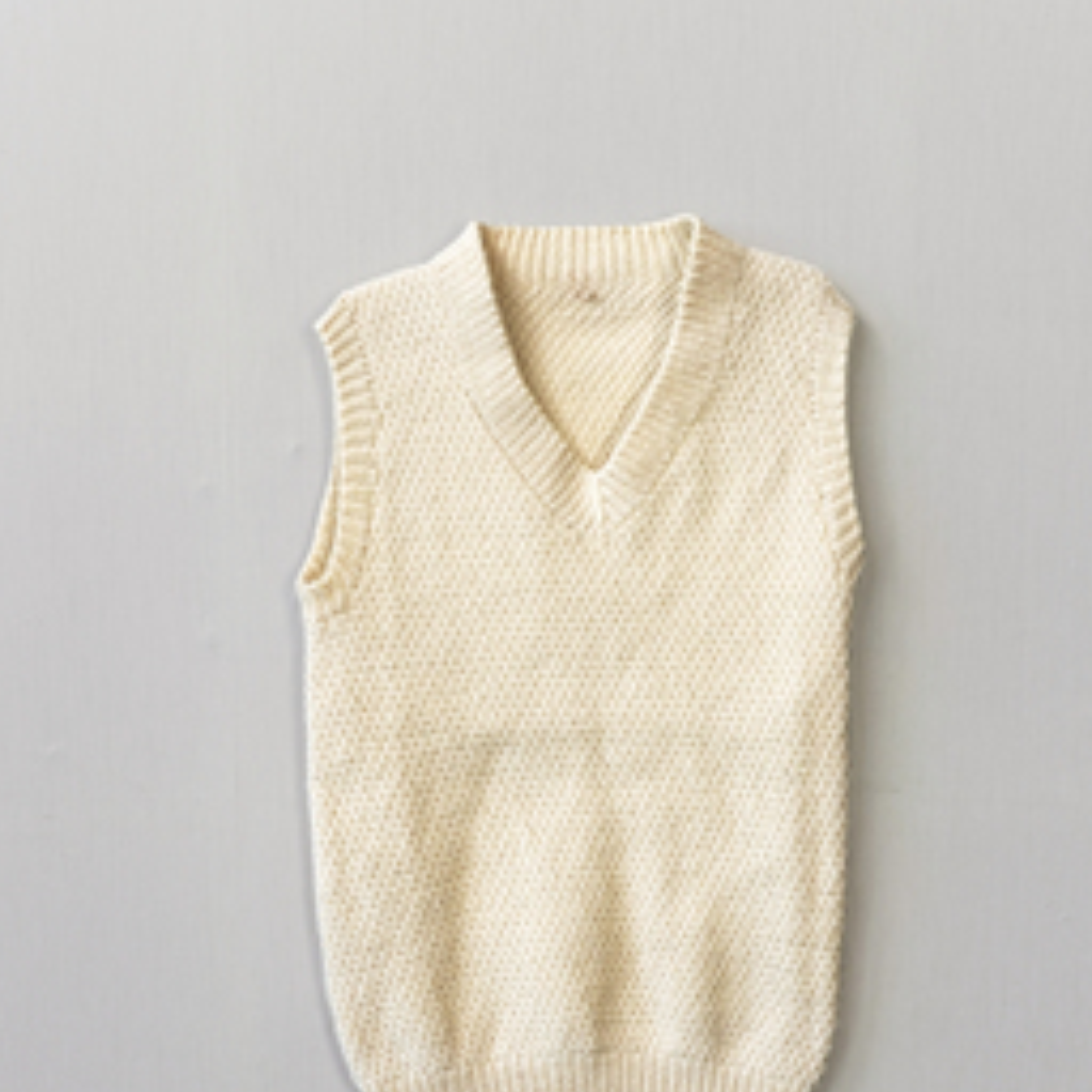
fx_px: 2213
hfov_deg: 27.7
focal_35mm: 62
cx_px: 548
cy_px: 791
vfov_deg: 27.4
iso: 320
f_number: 6.3
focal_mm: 32
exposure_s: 1/60
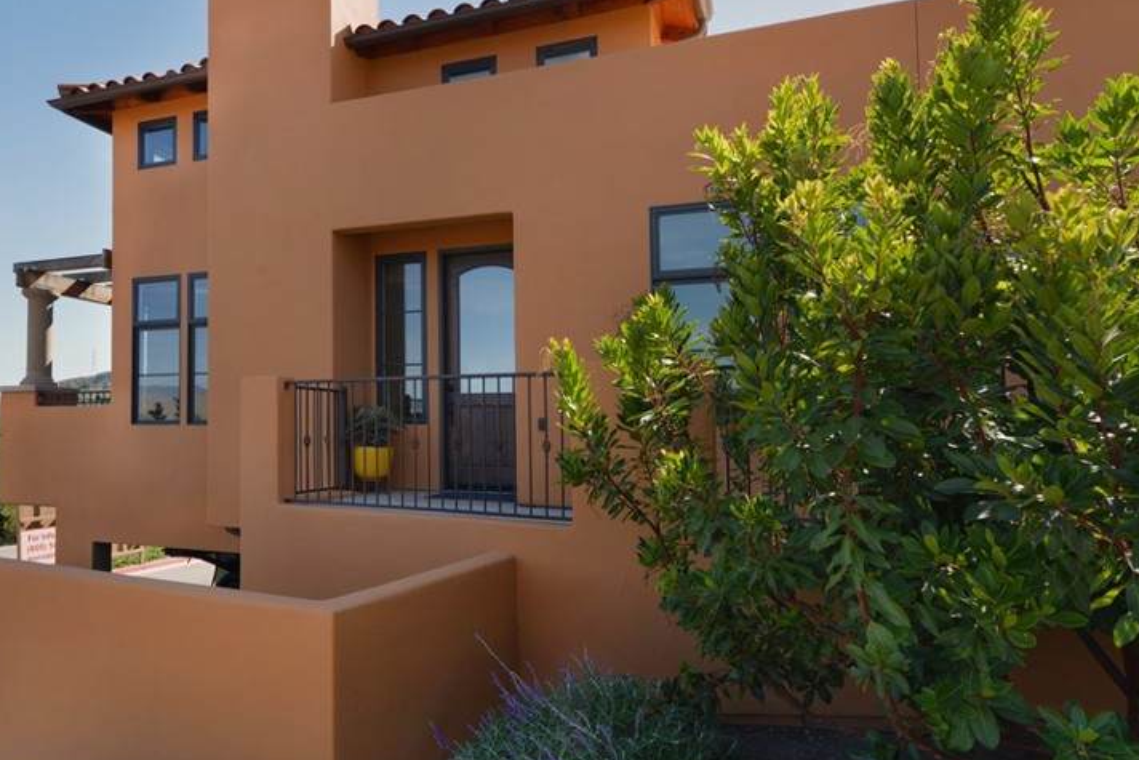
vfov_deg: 55.1
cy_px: 375
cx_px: 474
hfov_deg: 75.5
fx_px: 728
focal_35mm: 23
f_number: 13
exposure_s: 1/250
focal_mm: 16
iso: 400
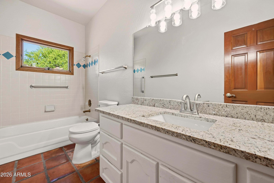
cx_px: 137
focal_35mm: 14
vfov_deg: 81.2
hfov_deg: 104.2
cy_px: 92
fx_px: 107
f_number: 9
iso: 250
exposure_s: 1/60
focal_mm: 14
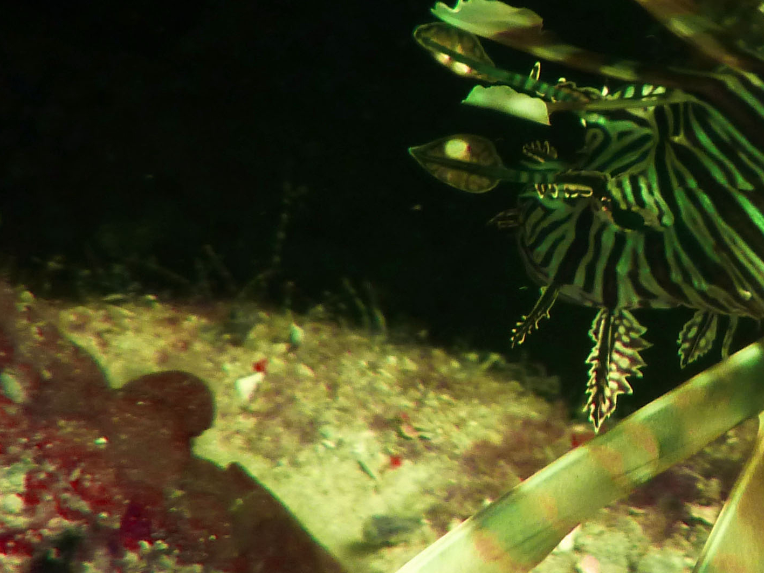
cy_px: 252
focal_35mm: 372
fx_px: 8211
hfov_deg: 5.3
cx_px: 805
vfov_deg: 4.0
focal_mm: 21.8
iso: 160
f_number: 5.4
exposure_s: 1/60
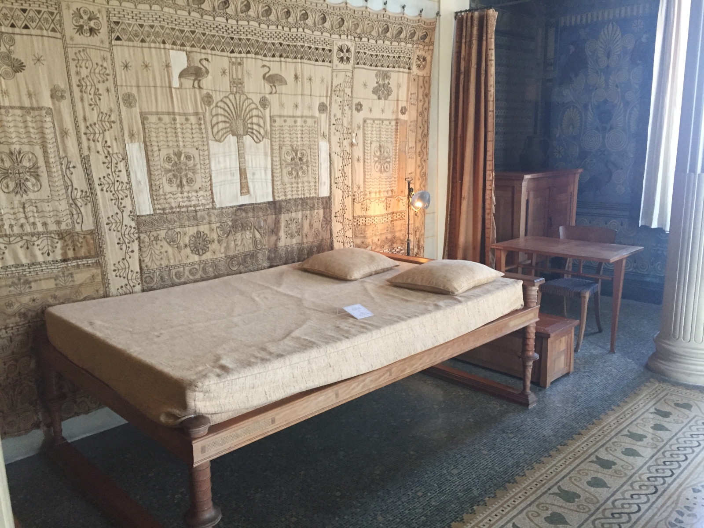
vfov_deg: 48.2
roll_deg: +1.2
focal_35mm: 29
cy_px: 264
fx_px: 590
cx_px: 352
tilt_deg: -11.1
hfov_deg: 61.7
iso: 250
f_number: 2.2
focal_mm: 4.15
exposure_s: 1/33
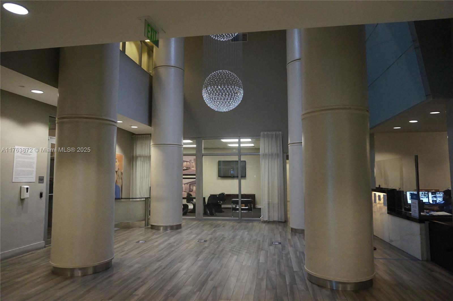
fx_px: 302
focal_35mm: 24
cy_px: 150
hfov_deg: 73.8
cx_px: 226
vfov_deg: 53.0
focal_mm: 16
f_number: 3.5
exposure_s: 1/160
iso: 2000
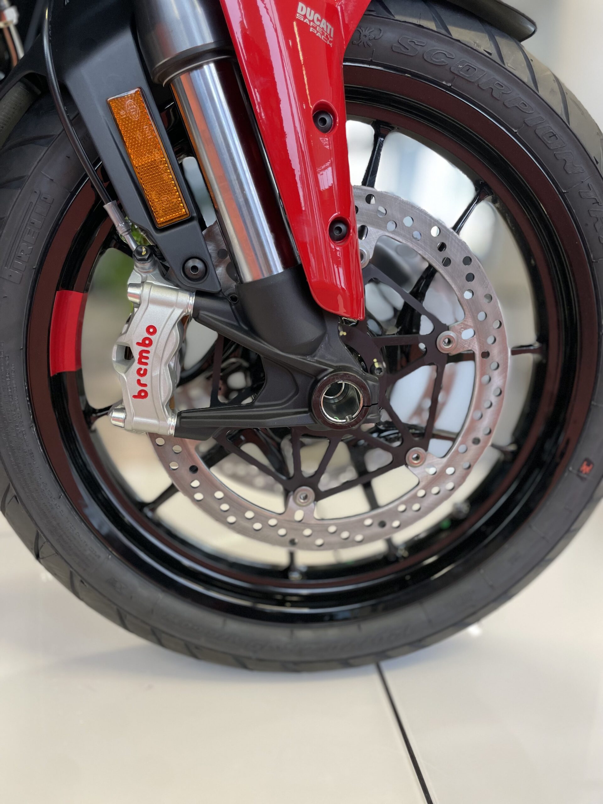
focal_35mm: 26
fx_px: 604
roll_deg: -2.7
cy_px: 402
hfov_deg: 53.1
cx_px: 302
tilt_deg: -12.3
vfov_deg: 67.3
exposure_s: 1/100
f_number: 1.6
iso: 100
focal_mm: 4.2
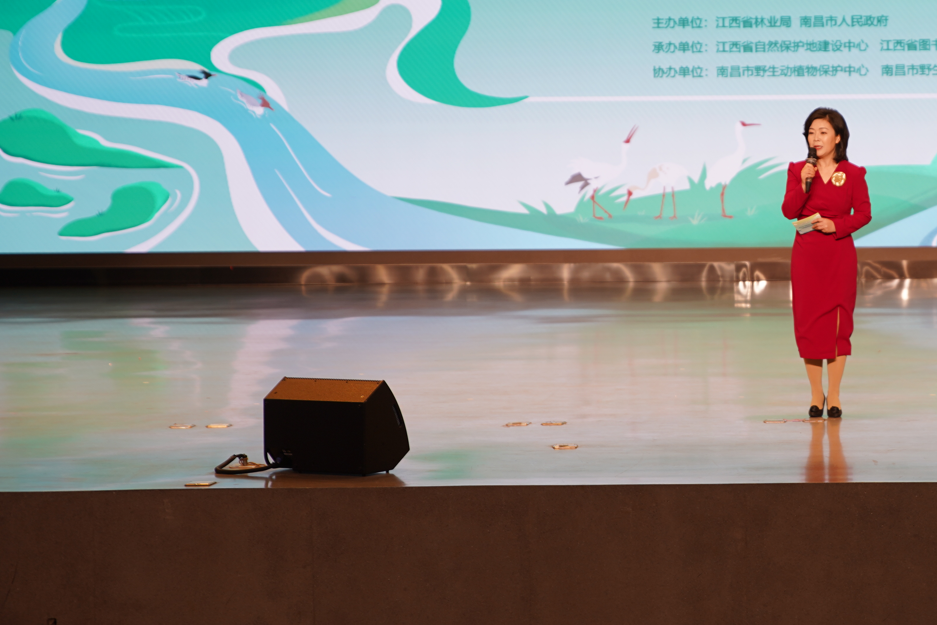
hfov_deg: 15.4
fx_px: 3435
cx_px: 843
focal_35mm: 132
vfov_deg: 10.4
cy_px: 216
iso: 200
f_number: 2.8
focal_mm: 70
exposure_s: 1/100
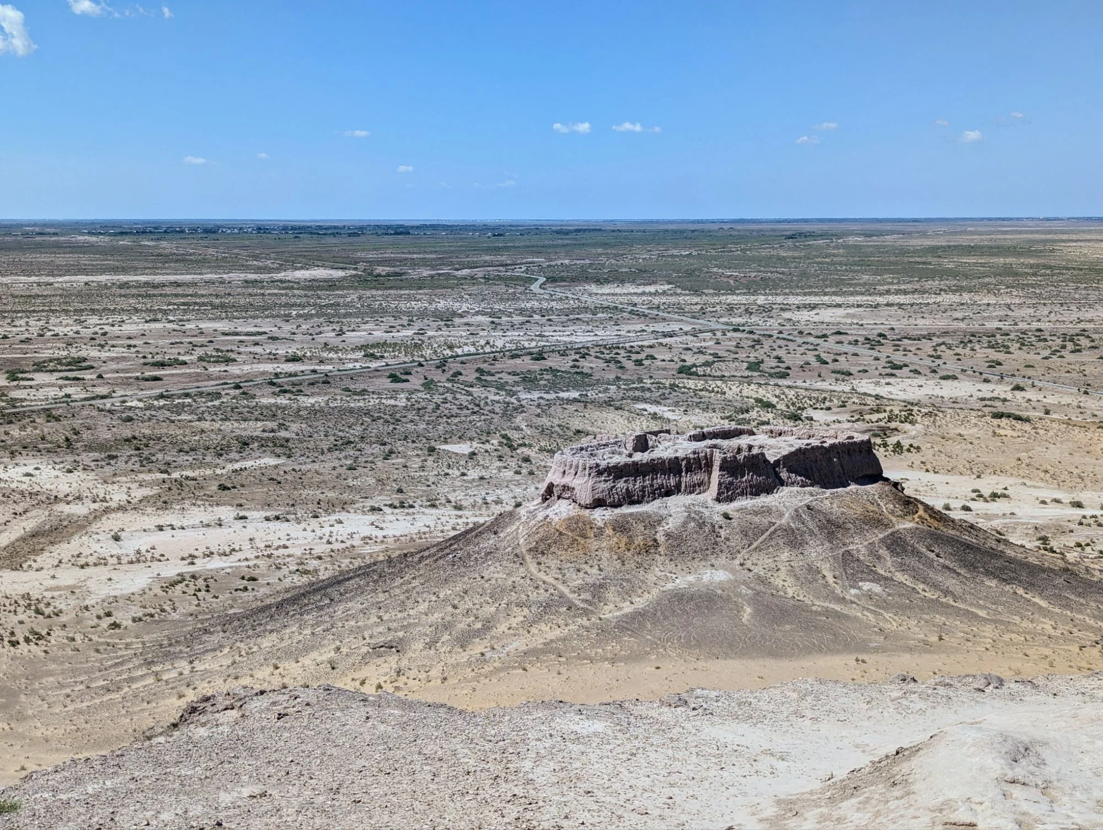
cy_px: 415
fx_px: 1532
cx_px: 552
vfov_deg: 30.3
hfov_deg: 39.6
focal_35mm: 48
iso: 42
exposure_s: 1/2500
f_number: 1.85
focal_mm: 6.81
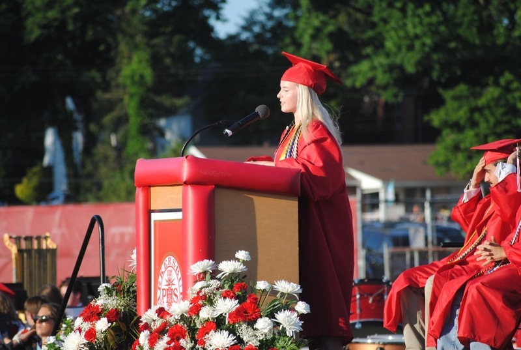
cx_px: 260
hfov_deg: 6.9
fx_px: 4351
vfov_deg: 4.6
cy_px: 175
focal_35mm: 300
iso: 200
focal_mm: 200
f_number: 5.6
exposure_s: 1/640
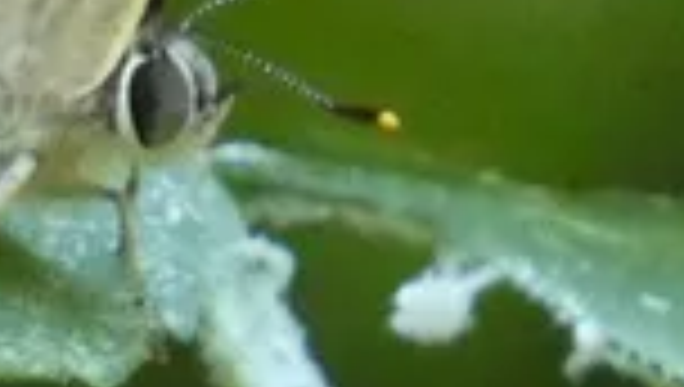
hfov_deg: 0.8
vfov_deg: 0.4
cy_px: -356
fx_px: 49874
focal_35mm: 2746
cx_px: -72
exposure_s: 1/100
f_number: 5.6
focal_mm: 107.6
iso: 1600
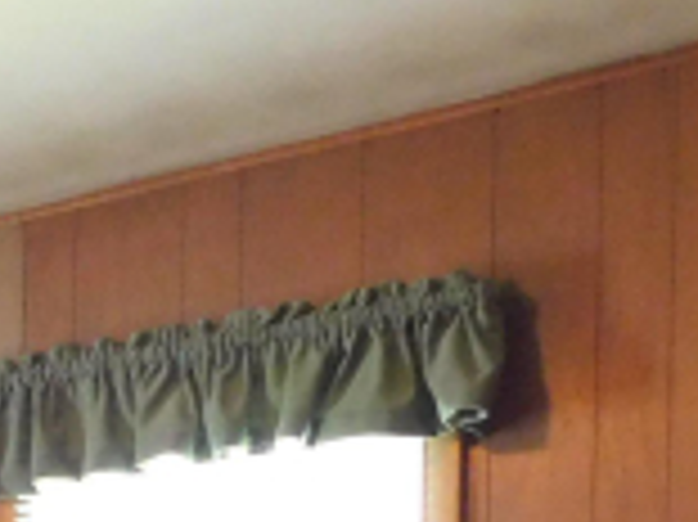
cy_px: 994
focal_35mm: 99
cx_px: -344
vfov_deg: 13.2
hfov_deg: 17.8
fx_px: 1995
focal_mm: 4
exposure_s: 1/8
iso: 720
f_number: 3
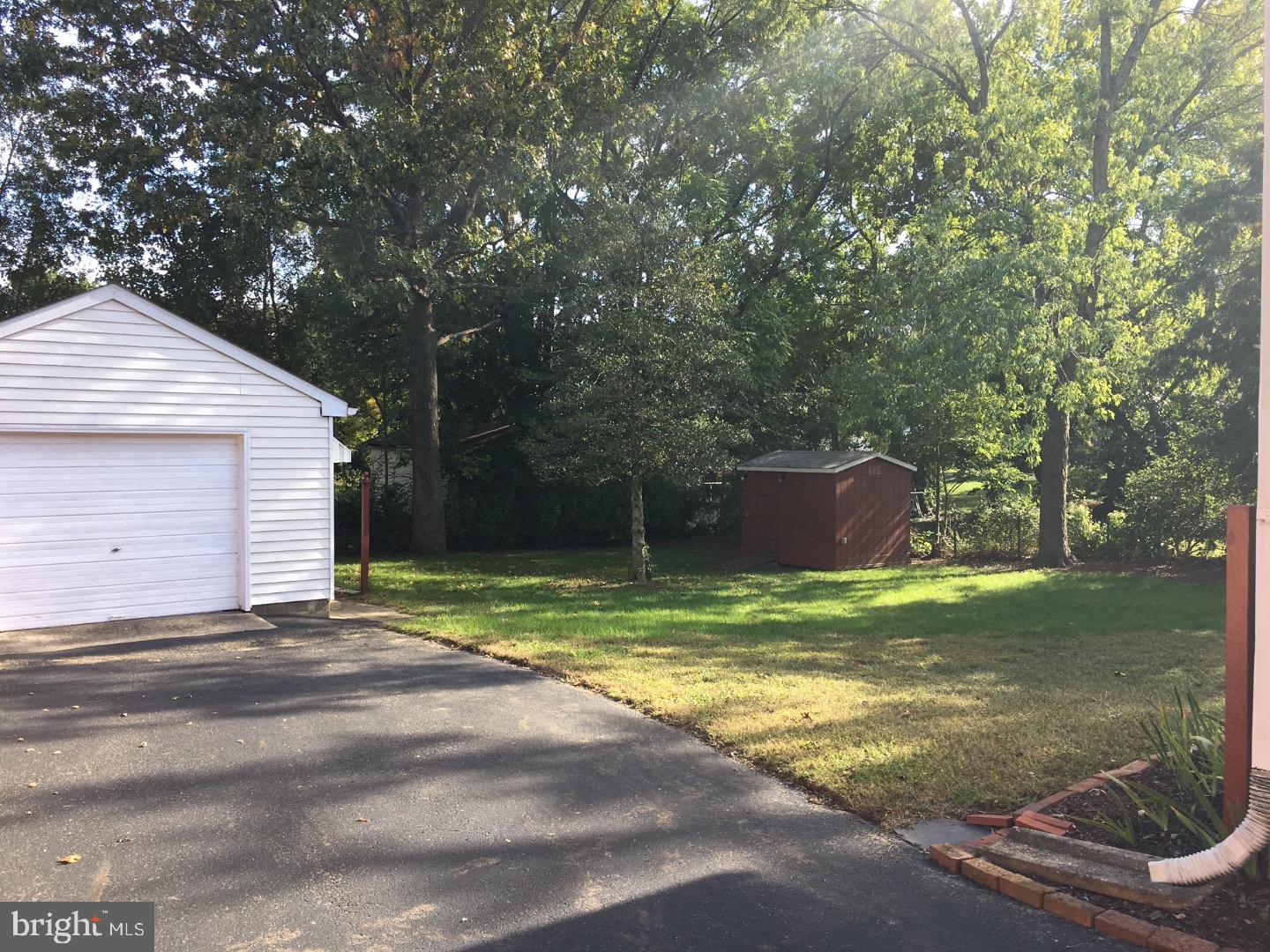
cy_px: 476
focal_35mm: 29
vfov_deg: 48.2
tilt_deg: -3.1
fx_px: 1064
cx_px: 635
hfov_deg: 61.7
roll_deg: -0.2
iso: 25
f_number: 2.2
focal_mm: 4.15
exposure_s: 1/264
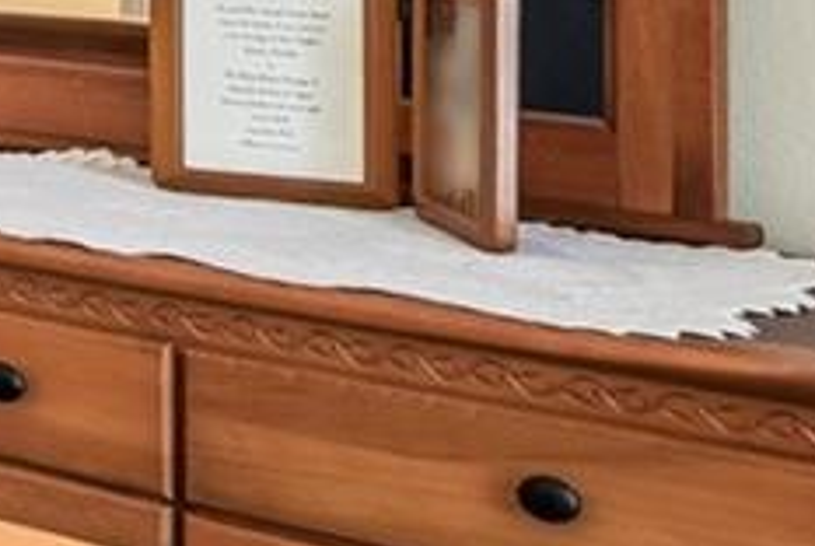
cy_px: -382
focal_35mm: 96
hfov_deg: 11.0
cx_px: -1735
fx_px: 2176
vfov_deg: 13.1
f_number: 8
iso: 400
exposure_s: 1/10
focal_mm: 14
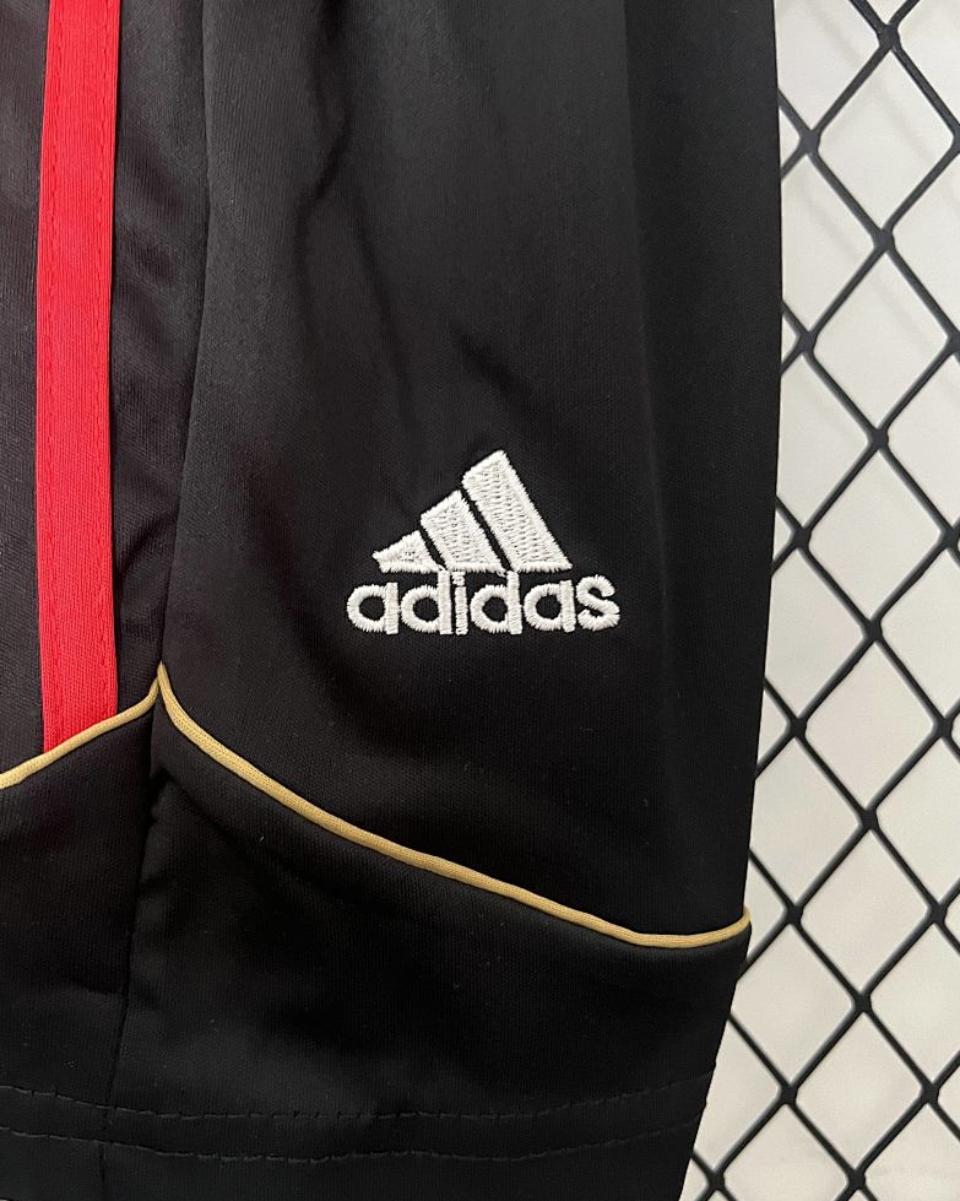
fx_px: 995
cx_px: 487
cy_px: 594
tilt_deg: -4.5
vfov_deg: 62.2
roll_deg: -0.4
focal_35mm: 28
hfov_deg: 51.5
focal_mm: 5.7
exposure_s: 1/33
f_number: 1.5
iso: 640
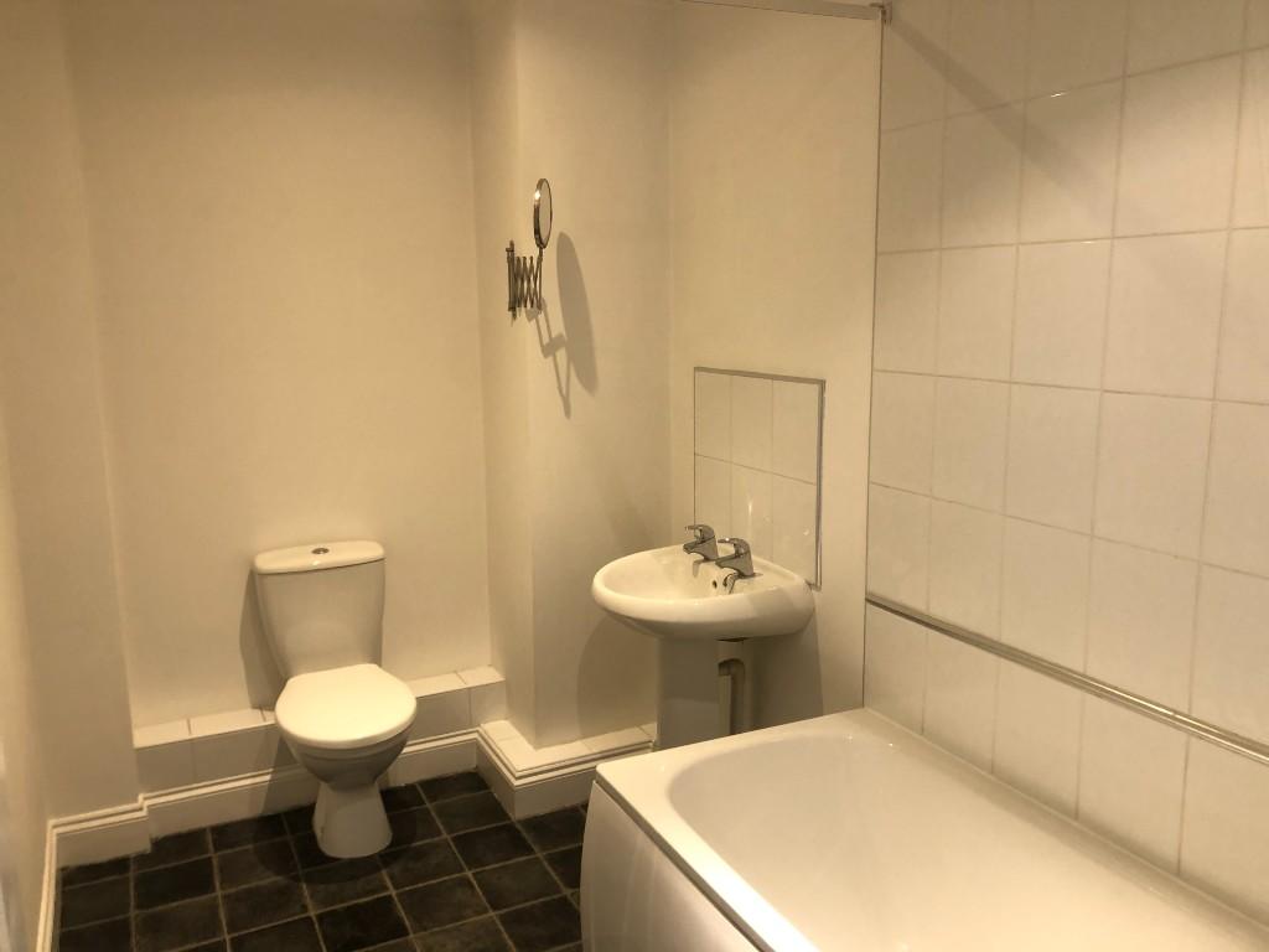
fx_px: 1026
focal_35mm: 28
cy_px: 476
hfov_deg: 63.4
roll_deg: +1.2
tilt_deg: -10.0
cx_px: 634
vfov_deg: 49.7
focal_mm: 4
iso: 40
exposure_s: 1/17
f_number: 1.8
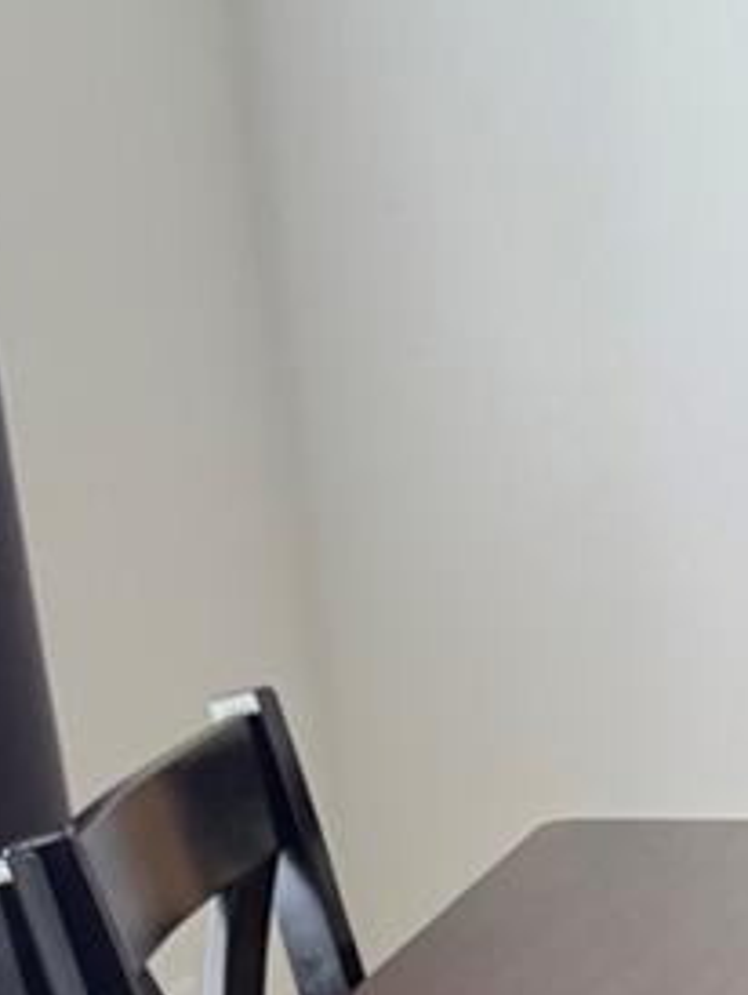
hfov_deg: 13.8
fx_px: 3020
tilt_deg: -20.6
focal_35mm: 105
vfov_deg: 17.3
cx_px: 850
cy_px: 1384
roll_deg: +2.3
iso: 200
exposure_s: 1/74
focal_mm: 6.76
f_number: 1.78
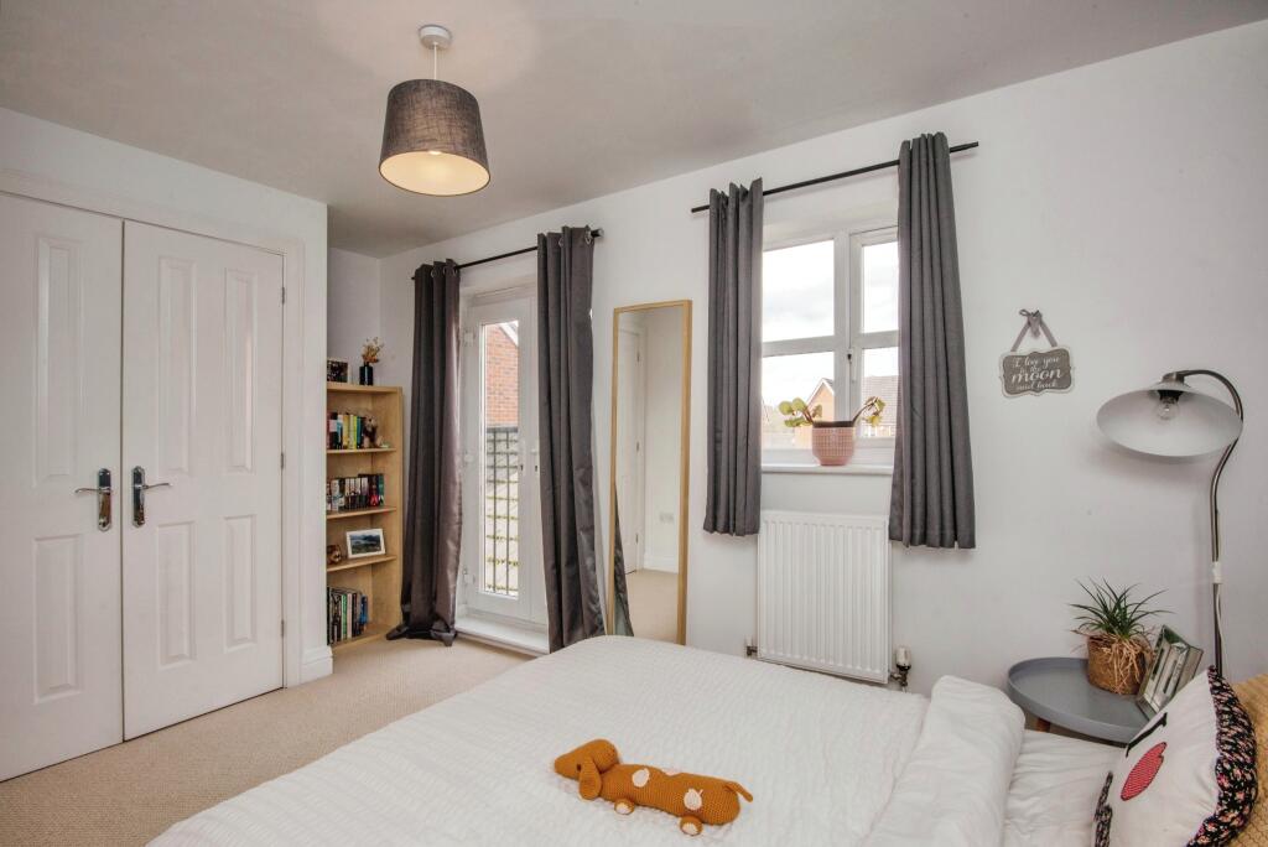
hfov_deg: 93.2
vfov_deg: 70.5
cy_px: 424
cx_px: 634
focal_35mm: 17
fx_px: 599
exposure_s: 1/60
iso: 400
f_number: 20
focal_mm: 17
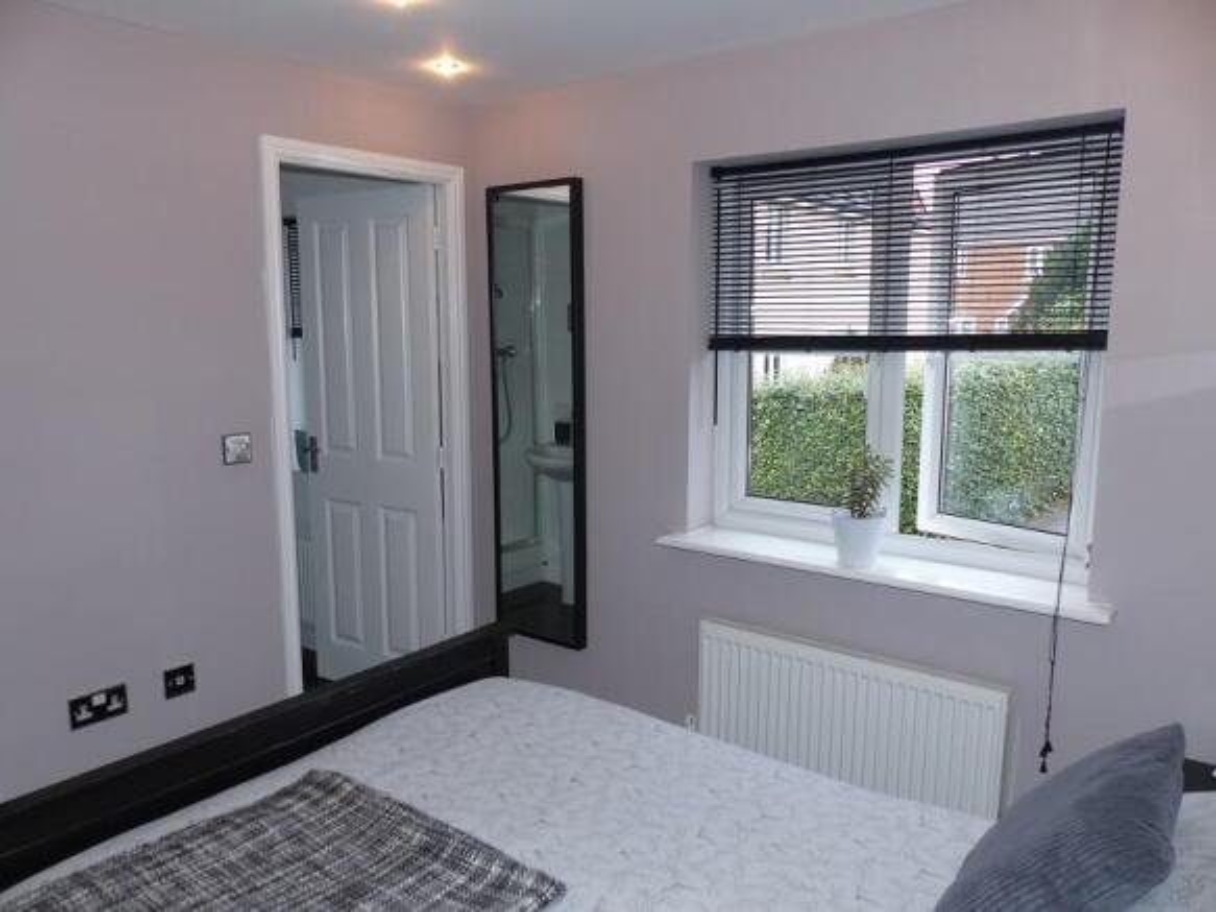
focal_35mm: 25
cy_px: 456
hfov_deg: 69.4
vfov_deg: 54.9
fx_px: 878
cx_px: 608
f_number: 2.8
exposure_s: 1/50
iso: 125
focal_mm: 4.5
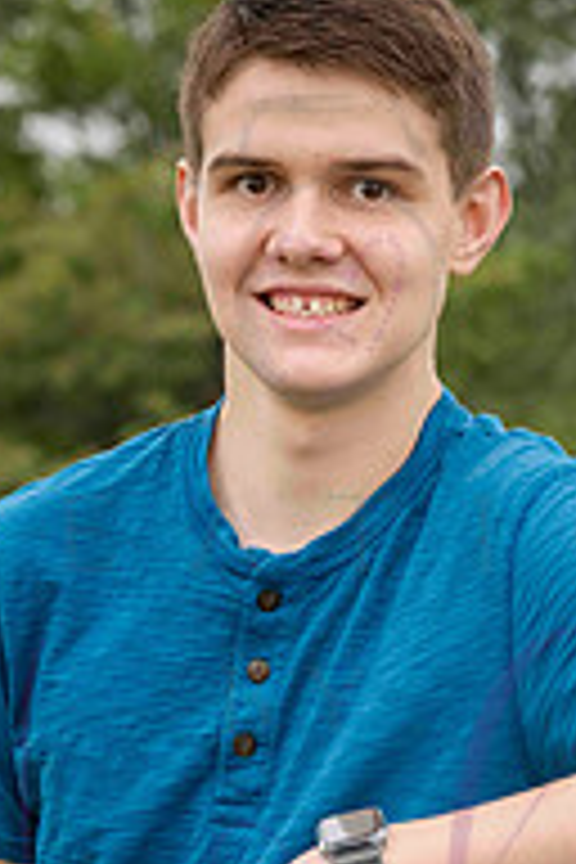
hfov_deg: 5.2
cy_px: 693
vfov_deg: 7.8
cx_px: 356
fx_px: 6288
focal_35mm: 262
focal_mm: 112
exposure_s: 1/320
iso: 640
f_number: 9
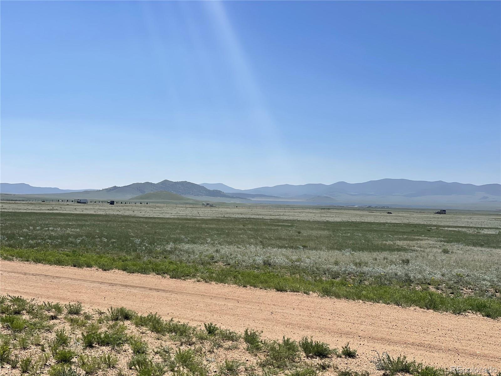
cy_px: 188
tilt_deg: +0.5
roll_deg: -1.5
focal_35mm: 52
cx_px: 250
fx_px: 753
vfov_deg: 28.0
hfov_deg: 36.8
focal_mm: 6
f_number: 2
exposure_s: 1/3425
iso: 25
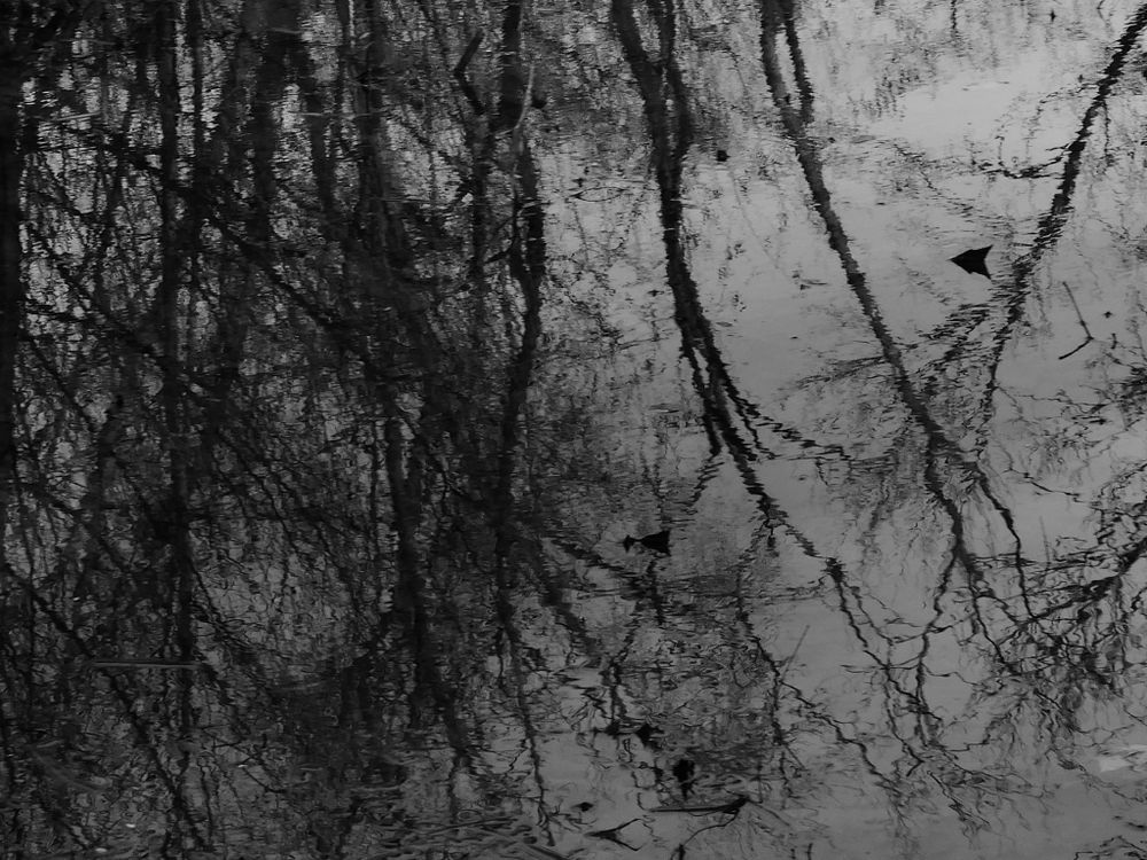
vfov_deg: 10.2
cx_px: 574
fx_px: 4838
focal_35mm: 146
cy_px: 430
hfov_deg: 13.5
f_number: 16
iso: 500
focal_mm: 34
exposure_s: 1/60
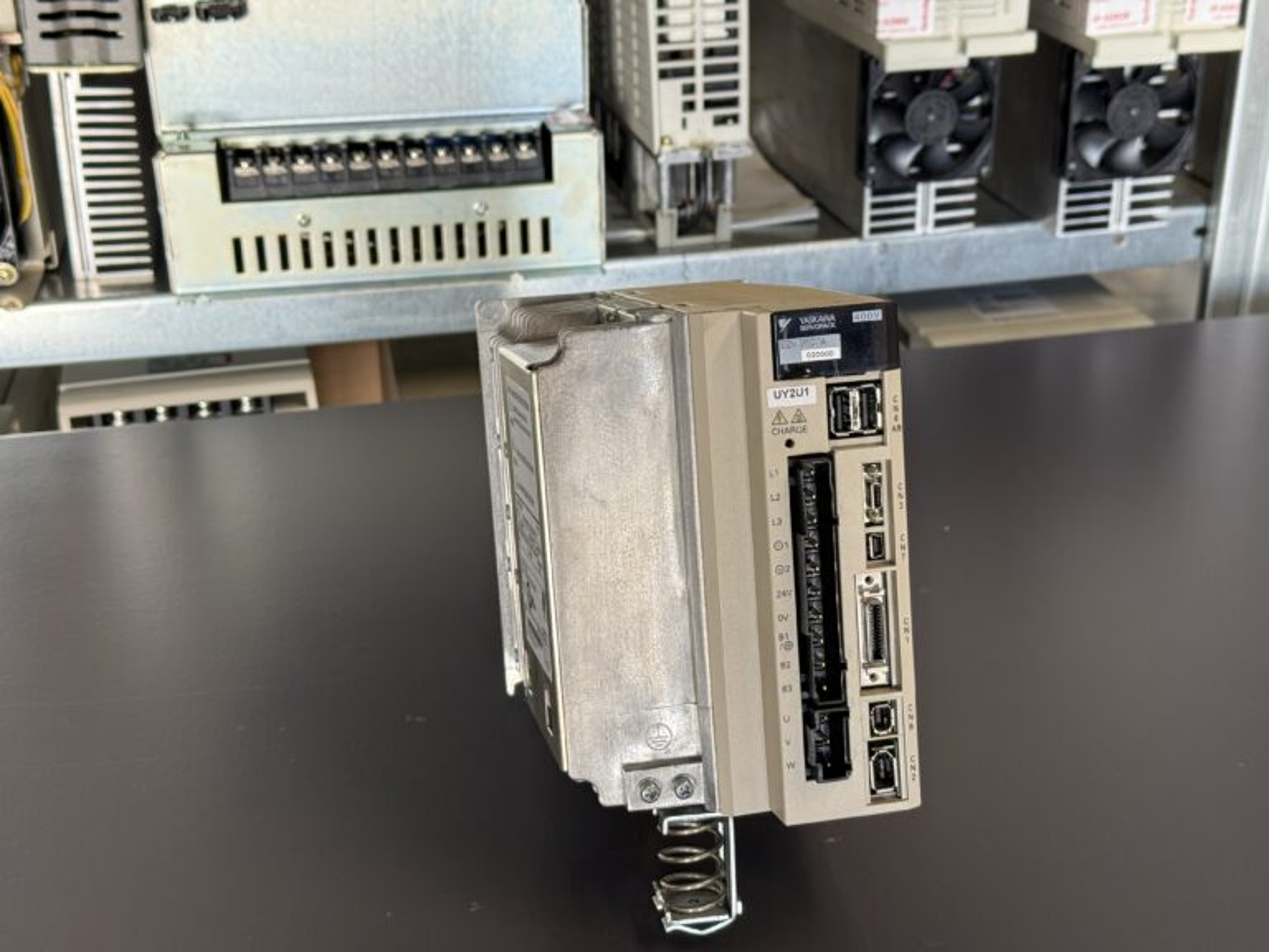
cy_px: 476
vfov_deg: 30.3
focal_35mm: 48
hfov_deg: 39.7
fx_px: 1760
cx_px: 634
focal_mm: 6.76
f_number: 1.78
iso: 80
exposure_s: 1/100
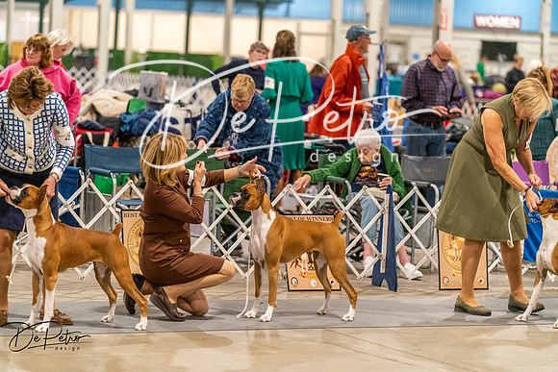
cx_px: 279
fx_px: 2108
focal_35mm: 136
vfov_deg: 10.1
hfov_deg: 15.1
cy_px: 186
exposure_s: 1/250
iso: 6400
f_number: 3.5
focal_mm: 136
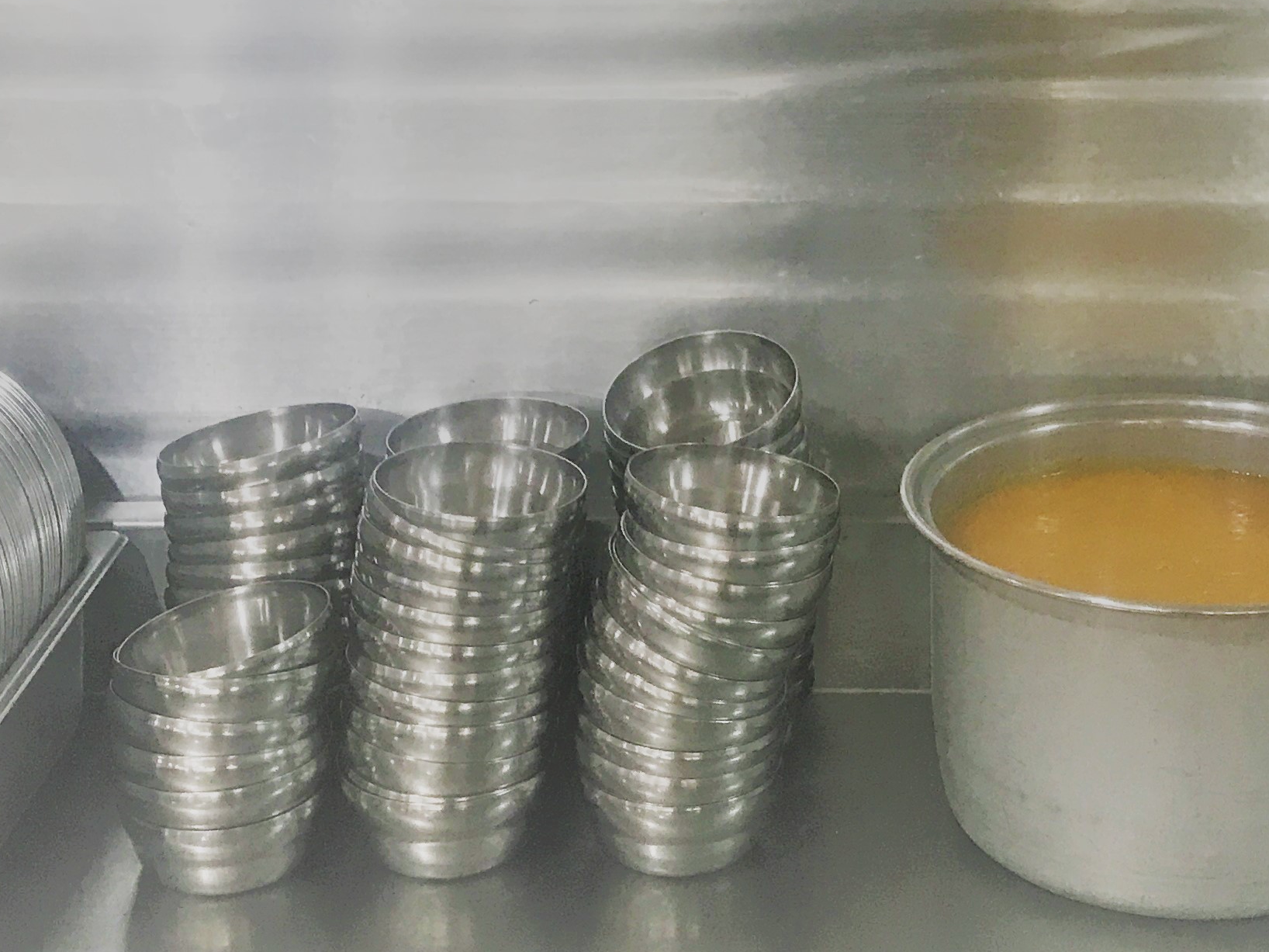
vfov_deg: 20.6
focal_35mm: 69
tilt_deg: -10.1
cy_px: 7
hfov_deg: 28.0
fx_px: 2529
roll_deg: -1.7
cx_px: 838
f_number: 1.8
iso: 32
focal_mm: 3.99
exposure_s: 1/30
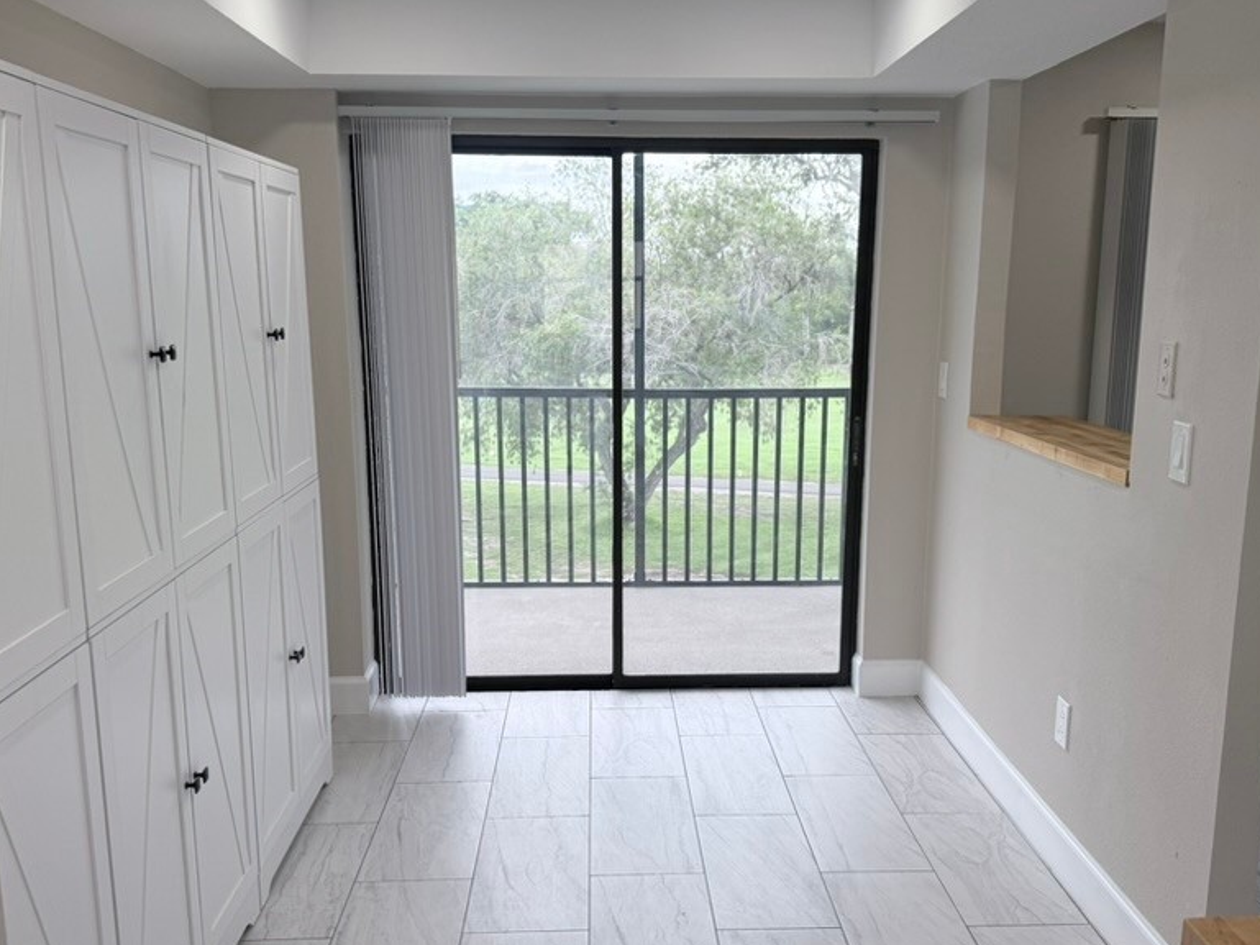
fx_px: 1165
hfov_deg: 56.8
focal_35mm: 32
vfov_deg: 44.1
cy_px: 520
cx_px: 653
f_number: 1.78
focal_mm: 6.76
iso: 100
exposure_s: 1/423
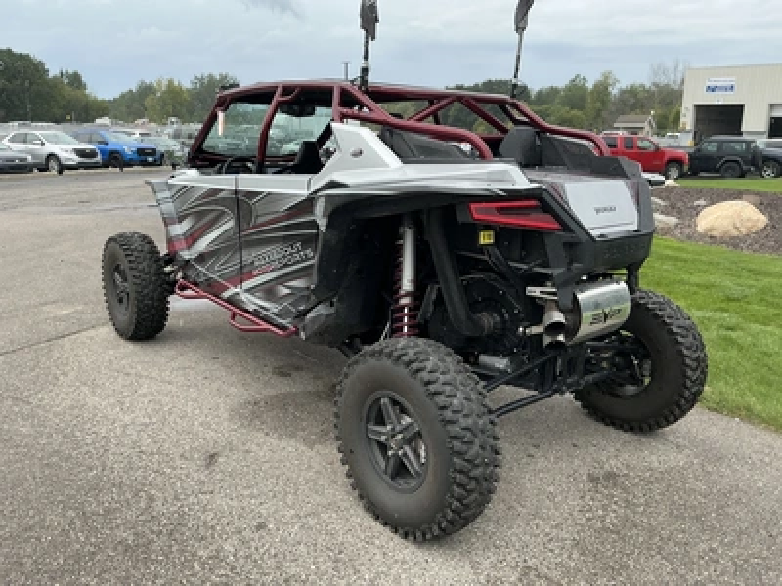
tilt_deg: -11.3
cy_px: 293
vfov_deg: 49.7
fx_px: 633
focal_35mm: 28
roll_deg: -0.7
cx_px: 391
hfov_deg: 63.4
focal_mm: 3
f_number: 1.8
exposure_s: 1/435
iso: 25
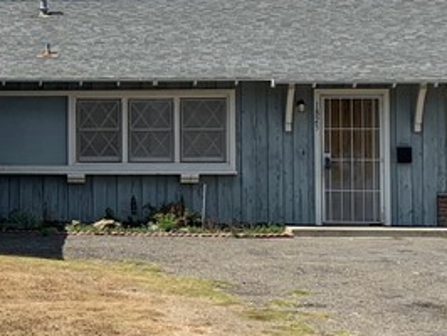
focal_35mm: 100
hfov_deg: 19.0
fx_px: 1292
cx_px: -22
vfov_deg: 14.8
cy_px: 138
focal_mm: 4.25
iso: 25
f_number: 1.8
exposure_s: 1/3086
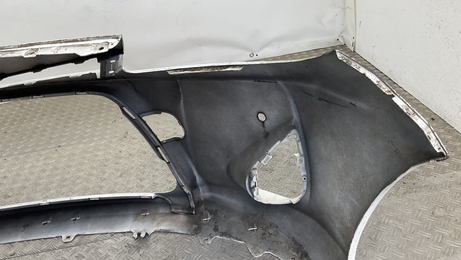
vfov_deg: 34.5
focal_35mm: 34
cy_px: 155
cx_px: 226
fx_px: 416
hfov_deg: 58.0
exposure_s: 1/103
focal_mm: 3
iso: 16
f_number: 1.8
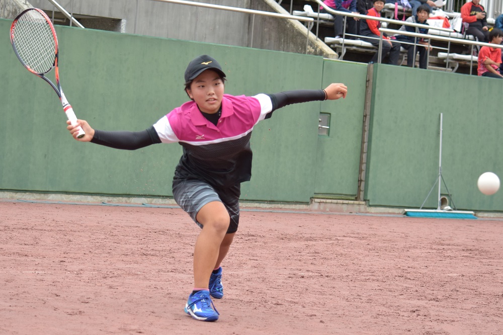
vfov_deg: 14.7
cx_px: 252
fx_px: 1299
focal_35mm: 93
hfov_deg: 21.9
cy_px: 168
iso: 640
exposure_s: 1/1600
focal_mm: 62
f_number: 4.5
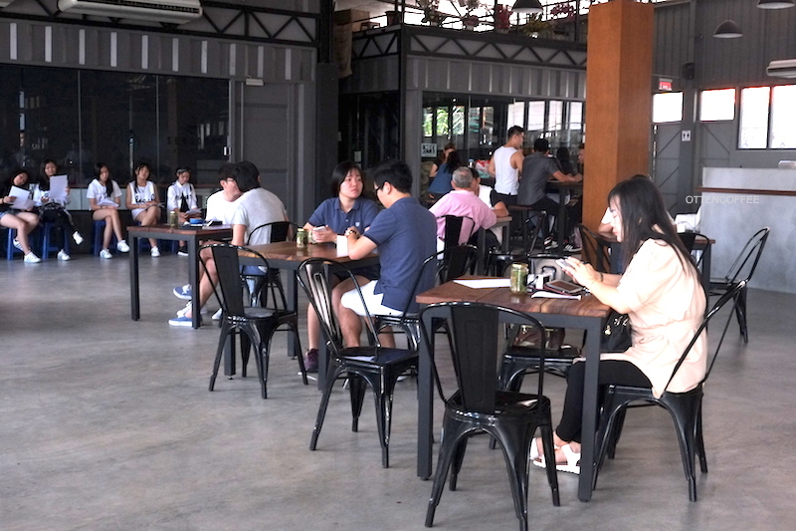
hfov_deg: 47.4
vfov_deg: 32.6
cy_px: 266
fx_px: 906
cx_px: 398
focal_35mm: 41
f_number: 11
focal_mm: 27
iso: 2500
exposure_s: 1/60
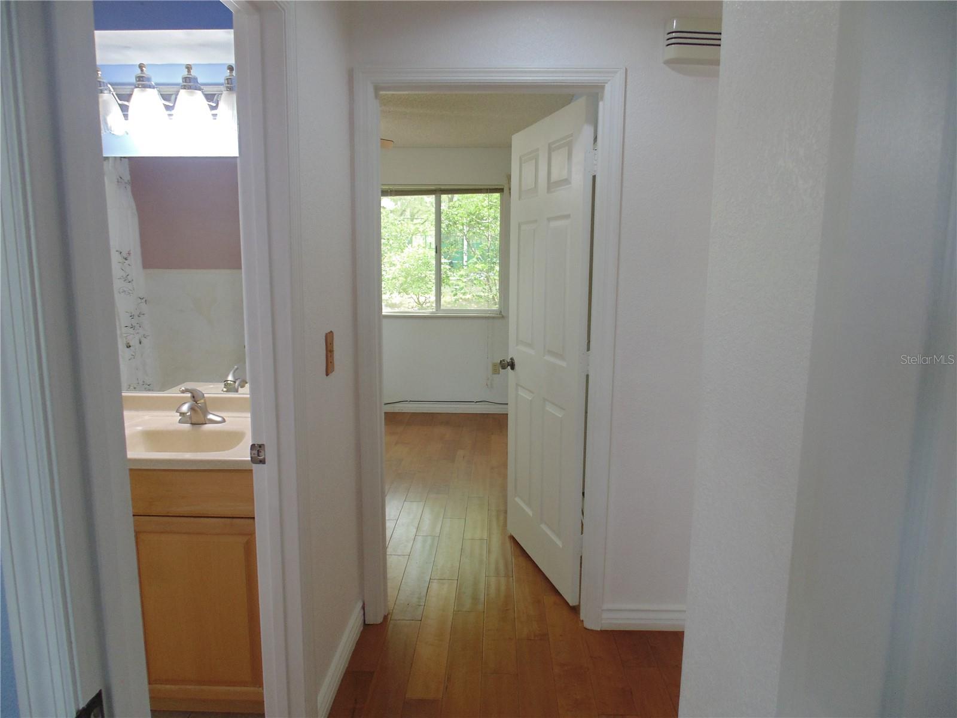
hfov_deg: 76.4
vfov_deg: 61.1
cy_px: 359
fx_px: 608
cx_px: 478
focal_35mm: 22
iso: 100
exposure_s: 1/30
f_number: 3.1
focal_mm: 4
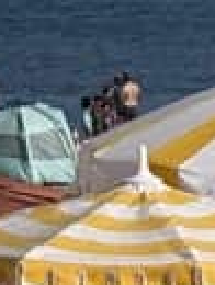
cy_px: -719
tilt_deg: +2.3
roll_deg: +0.0
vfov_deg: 2.1
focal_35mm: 943
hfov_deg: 1.6
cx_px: -553
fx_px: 7784
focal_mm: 15.66
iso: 50
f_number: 2.8
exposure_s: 1/3195
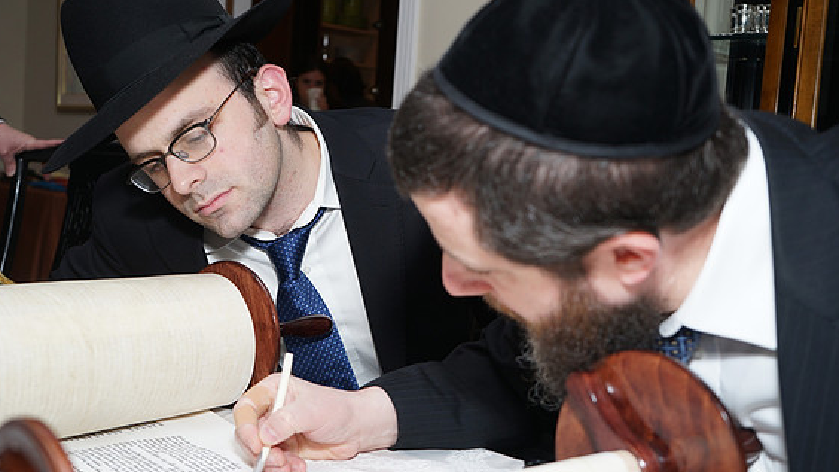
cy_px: 248
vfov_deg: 28.3
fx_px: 934
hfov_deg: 48.4
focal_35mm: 42
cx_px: 421
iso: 320
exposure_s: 1/100
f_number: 5.6
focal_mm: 39
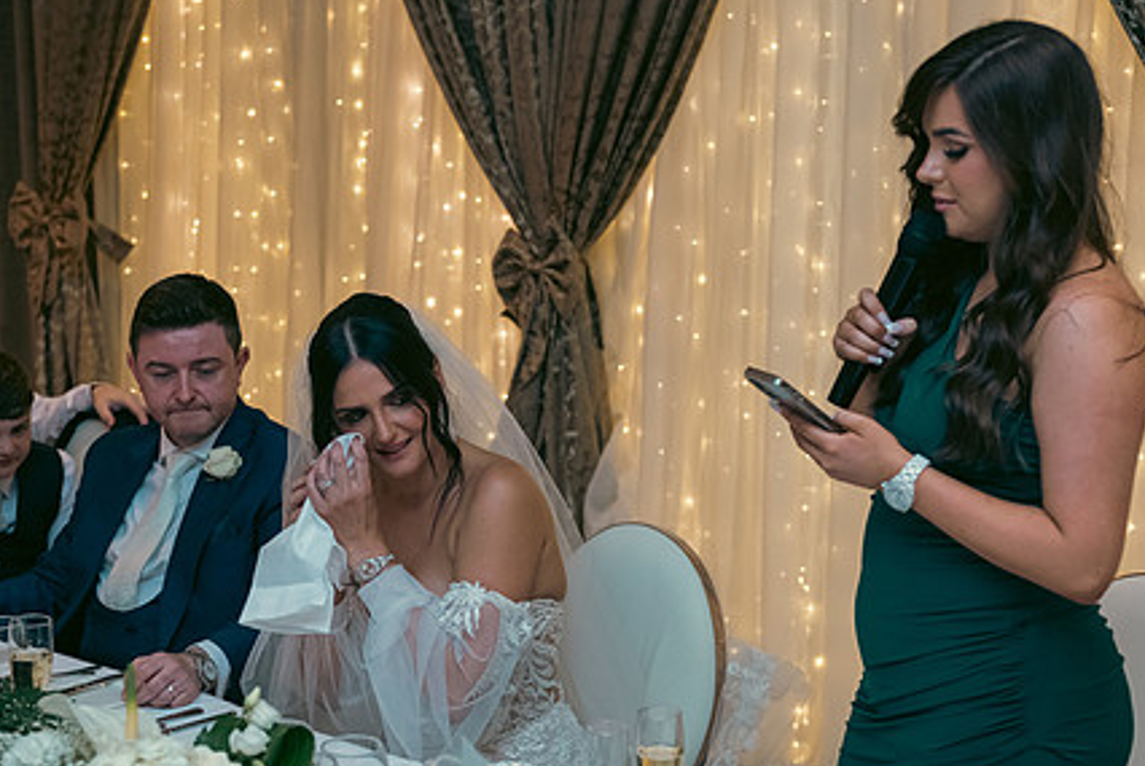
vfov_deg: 20.1
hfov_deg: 29.6
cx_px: 578
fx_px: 2165
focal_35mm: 68
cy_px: 421
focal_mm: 50
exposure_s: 1/160
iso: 800
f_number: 3.5
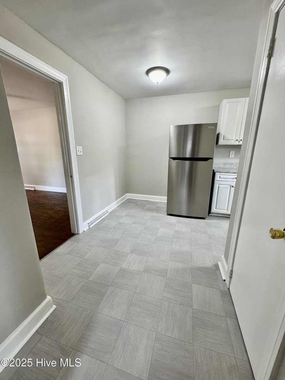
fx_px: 154
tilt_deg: -13.8
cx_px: 142
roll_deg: +0.6
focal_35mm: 14
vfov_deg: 102.1
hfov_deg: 85.7
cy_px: 190
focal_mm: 2.22
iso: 250
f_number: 2.2
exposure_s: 1/60
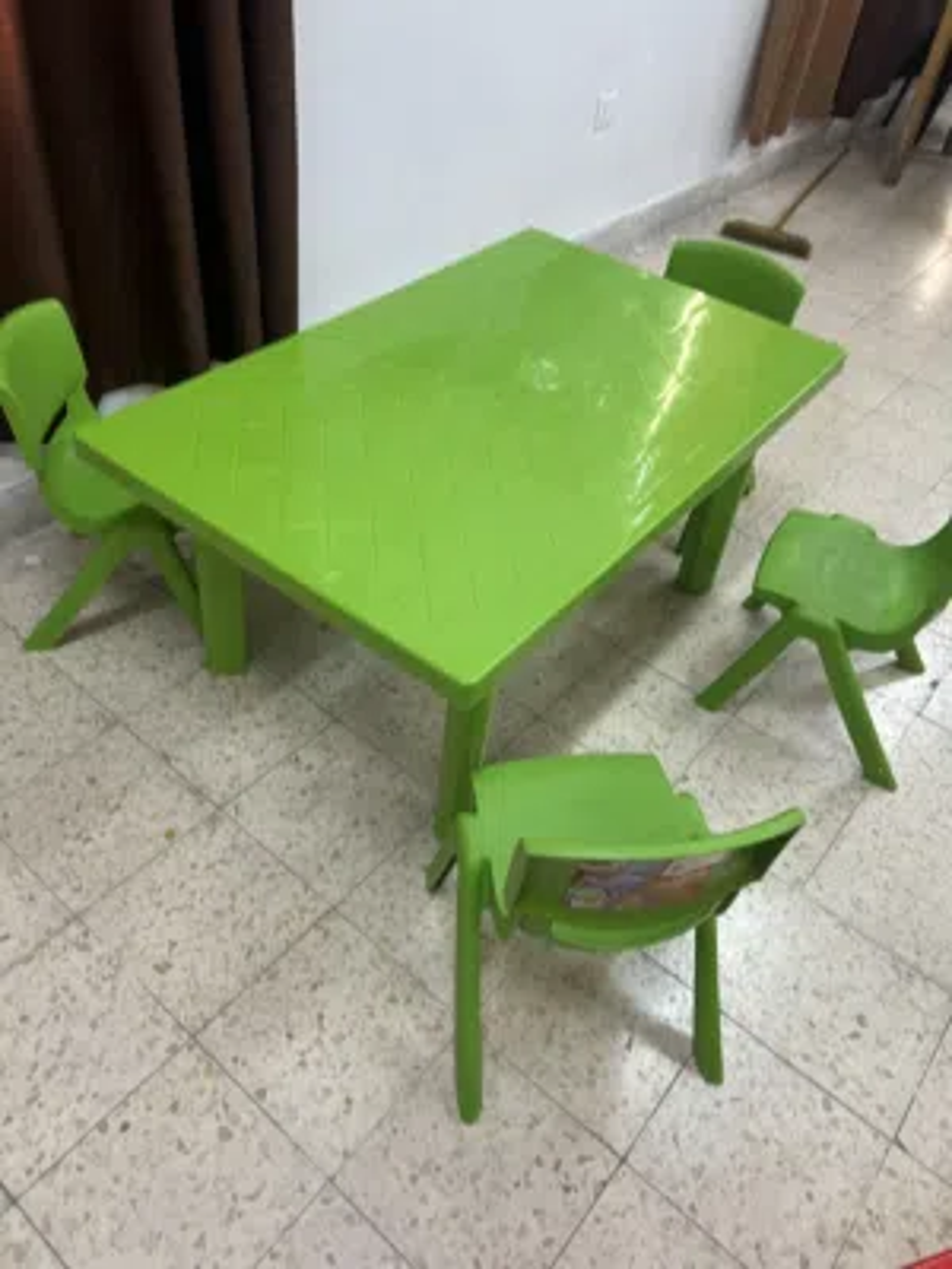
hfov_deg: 53.1
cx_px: 476
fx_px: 953
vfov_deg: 67.3
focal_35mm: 26
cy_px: 634
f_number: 1.5
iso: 64
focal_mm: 5.7
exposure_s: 1/50
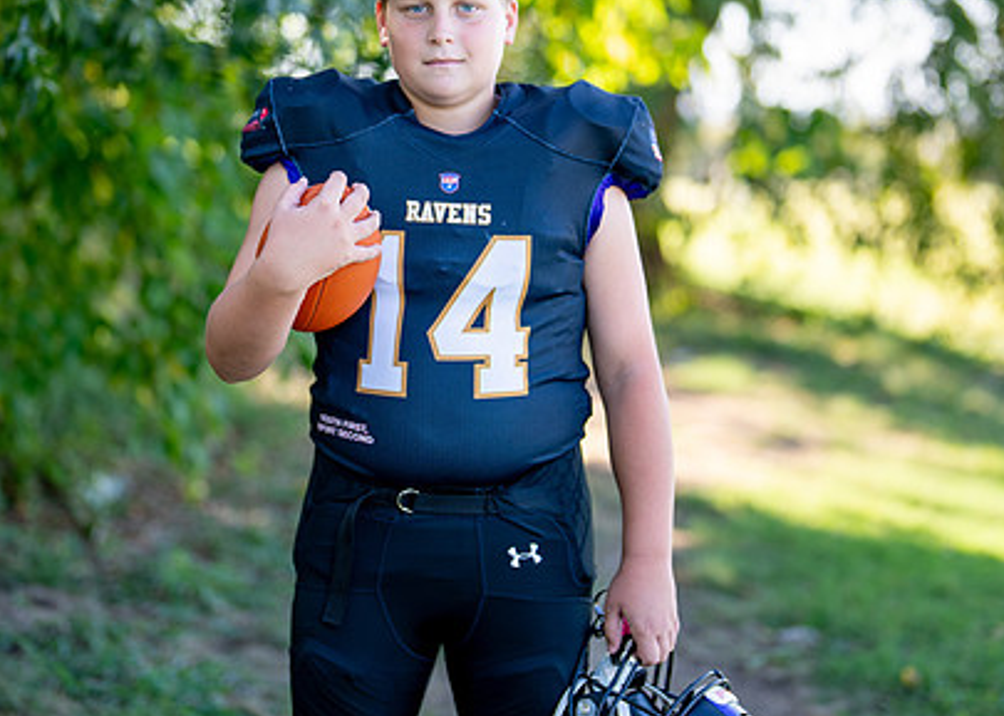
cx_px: 454
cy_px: 226
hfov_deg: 21.4
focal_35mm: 93
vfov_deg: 15.4
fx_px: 2651
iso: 100
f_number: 1.2
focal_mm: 50
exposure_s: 1/1250
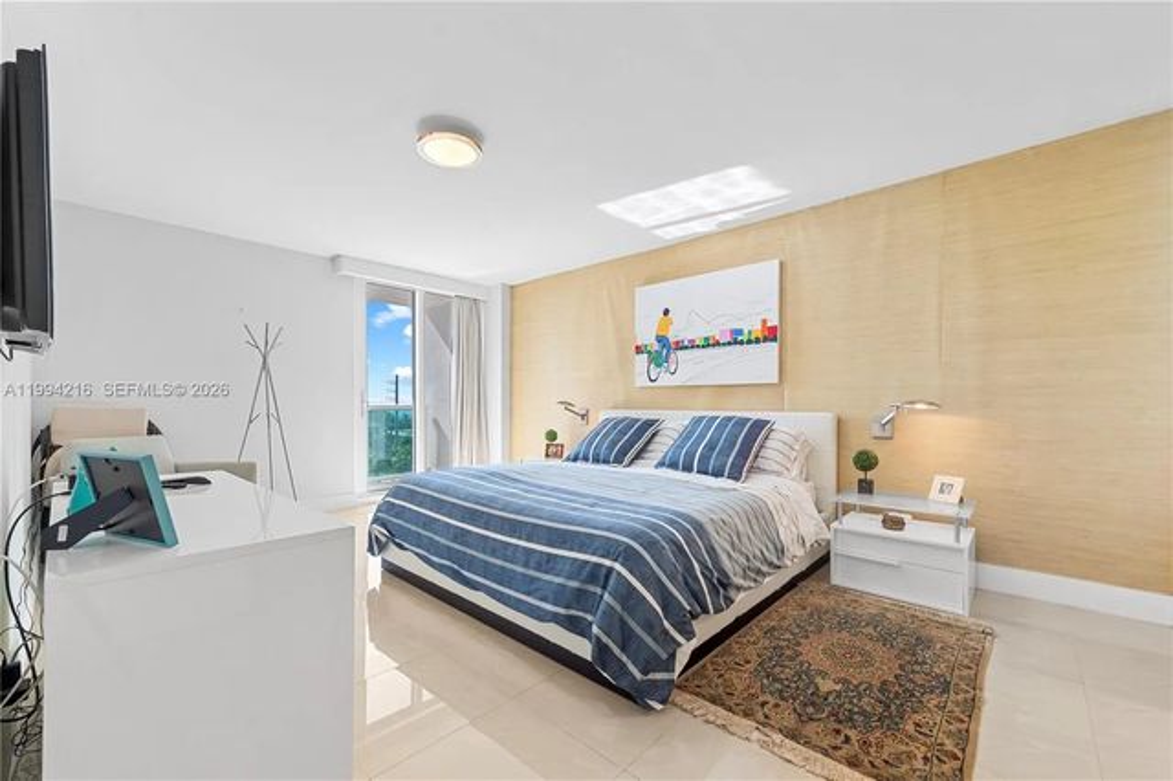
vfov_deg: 77.3
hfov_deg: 100.4
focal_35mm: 15
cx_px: 586
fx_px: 488
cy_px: 390
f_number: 8
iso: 400
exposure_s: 1/10
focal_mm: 15
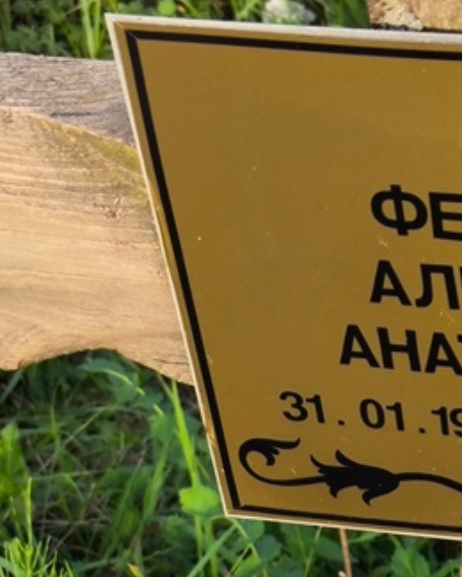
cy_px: 300
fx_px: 2051
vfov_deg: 16.0
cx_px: 593
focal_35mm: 120
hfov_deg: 12.5
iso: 50
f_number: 1.7
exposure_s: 1/438
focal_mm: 4.71
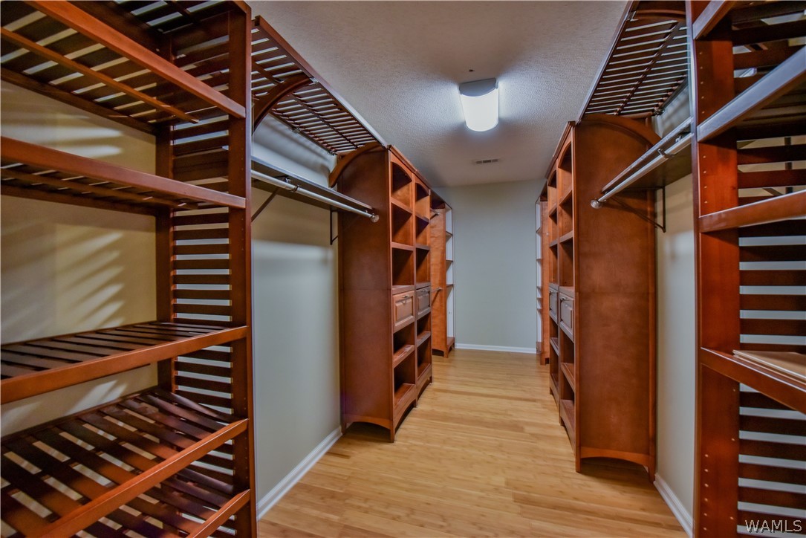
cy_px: 269
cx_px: 403
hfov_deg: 104.2
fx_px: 314
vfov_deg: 81.2
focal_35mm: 14
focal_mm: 14
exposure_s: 1/50
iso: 2000
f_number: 8
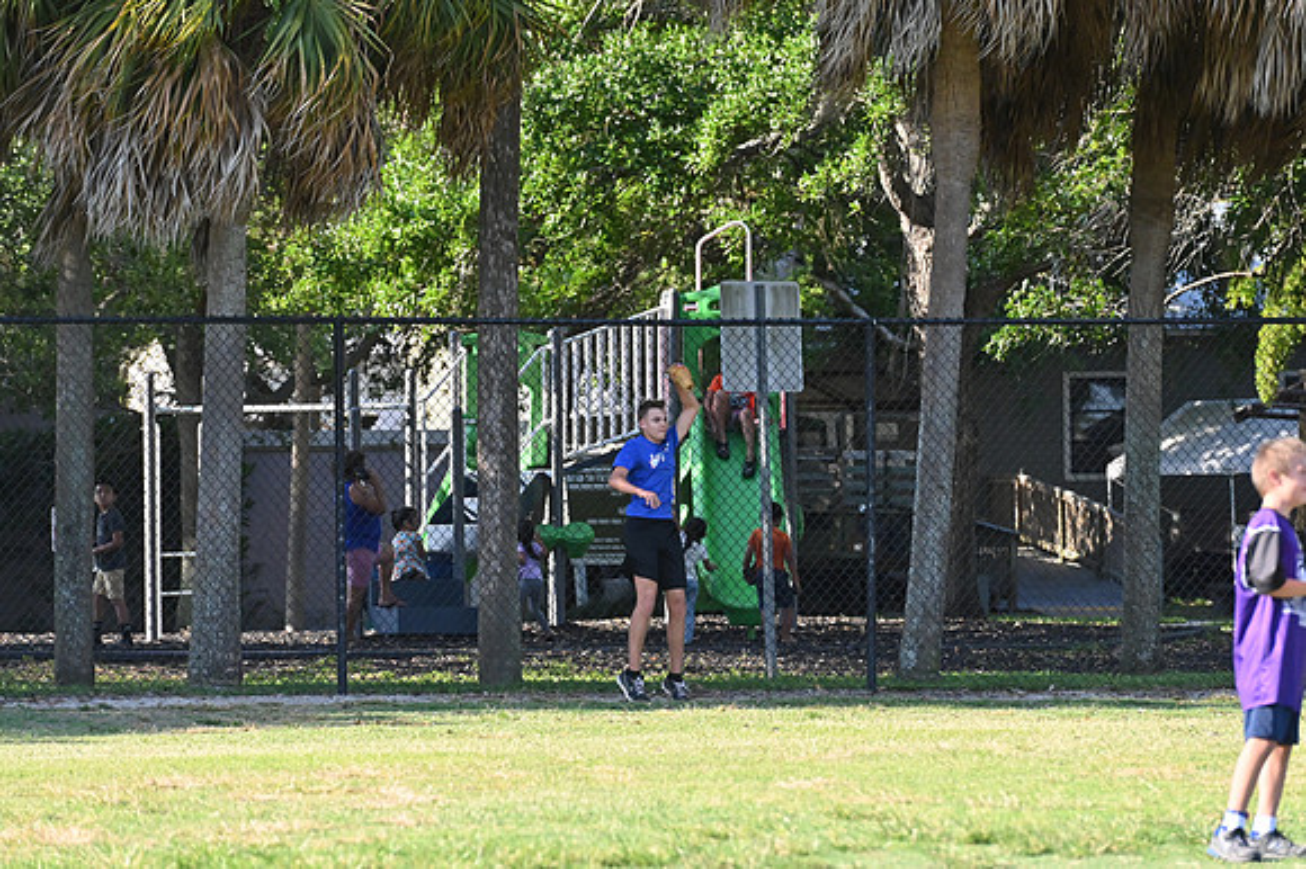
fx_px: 7070
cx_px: 653
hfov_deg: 10.6
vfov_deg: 7.0
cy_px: 434
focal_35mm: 195
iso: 4000
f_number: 6.3
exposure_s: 1/8000
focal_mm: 195
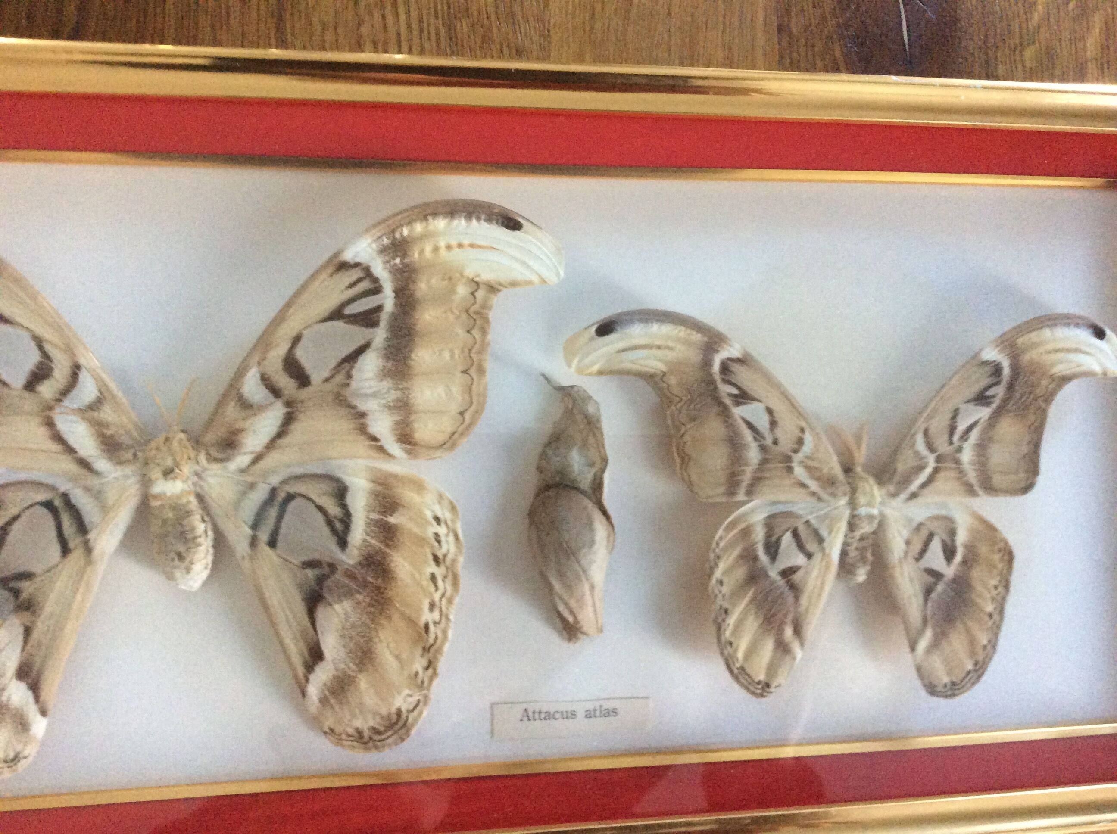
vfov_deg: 44.1
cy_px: 417
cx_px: 558
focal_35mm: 32
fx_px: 1031
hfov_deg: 56.9
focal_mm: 3.3
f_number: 2.4
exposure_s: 1/25
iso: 320
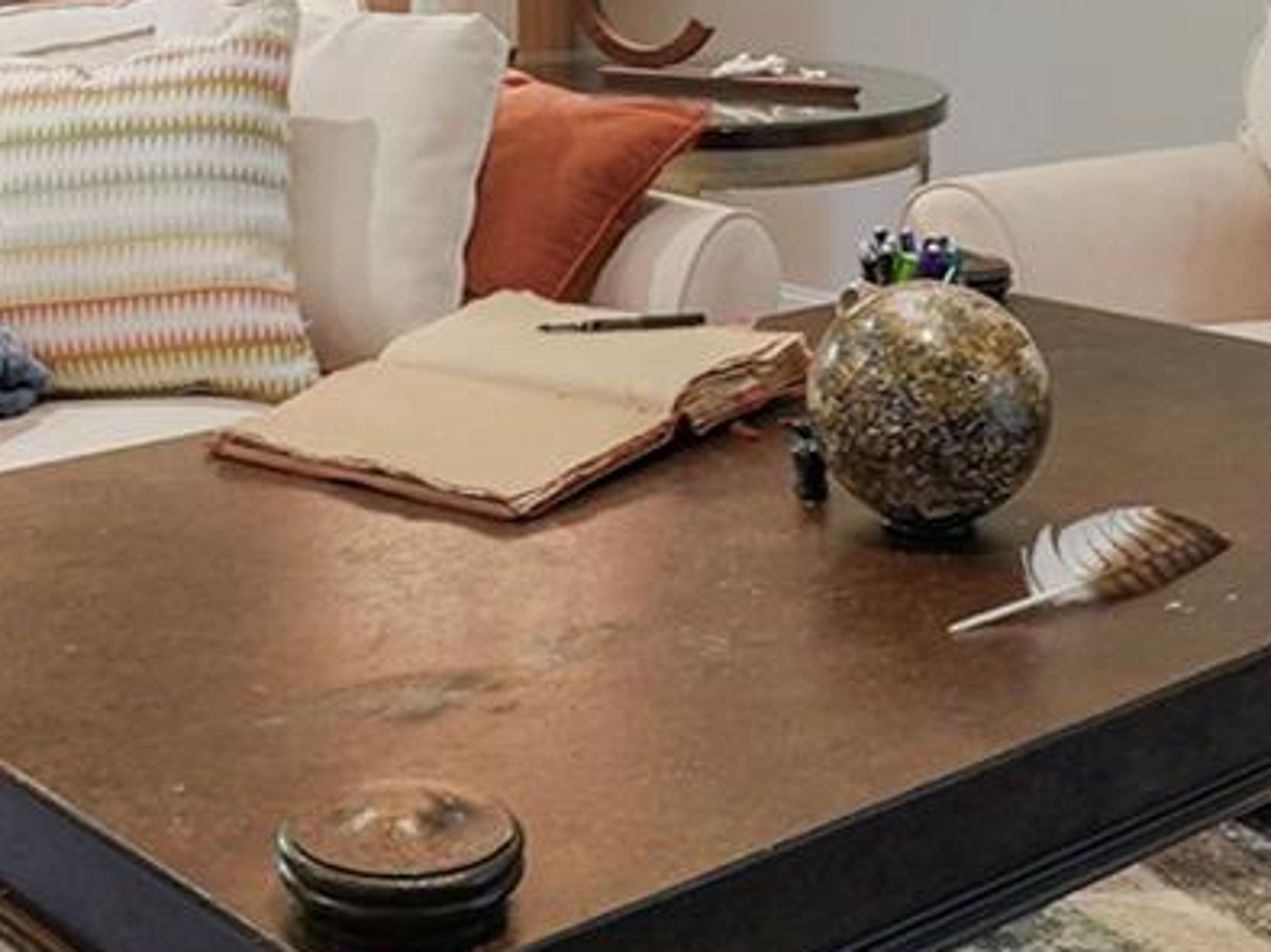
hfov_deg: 29.6
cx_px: 390
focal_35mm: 65
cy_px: -260
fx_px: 2385
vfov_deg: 20.7
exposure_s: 1.6
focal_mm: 13
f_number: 9
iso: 160
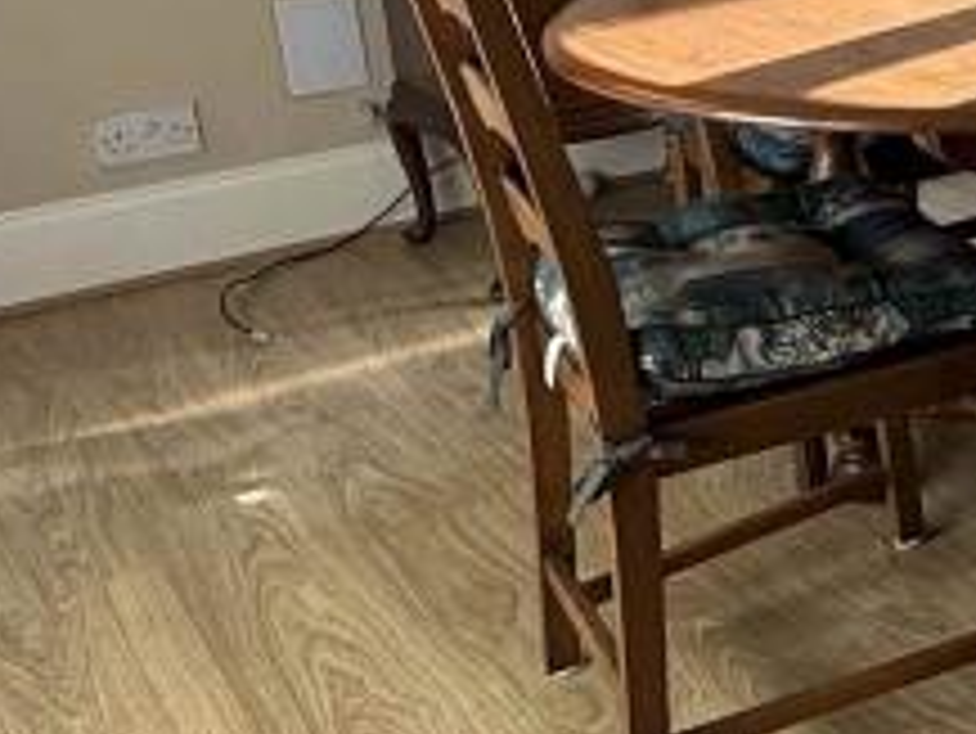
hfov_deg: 24.0
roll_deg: -0.1
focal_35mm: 66
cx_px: 1408
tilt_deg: -16.1
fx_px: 1862
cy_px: 117
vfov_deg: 21.9
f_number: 2.2
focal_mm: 2.22
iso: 100
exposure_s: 1/99
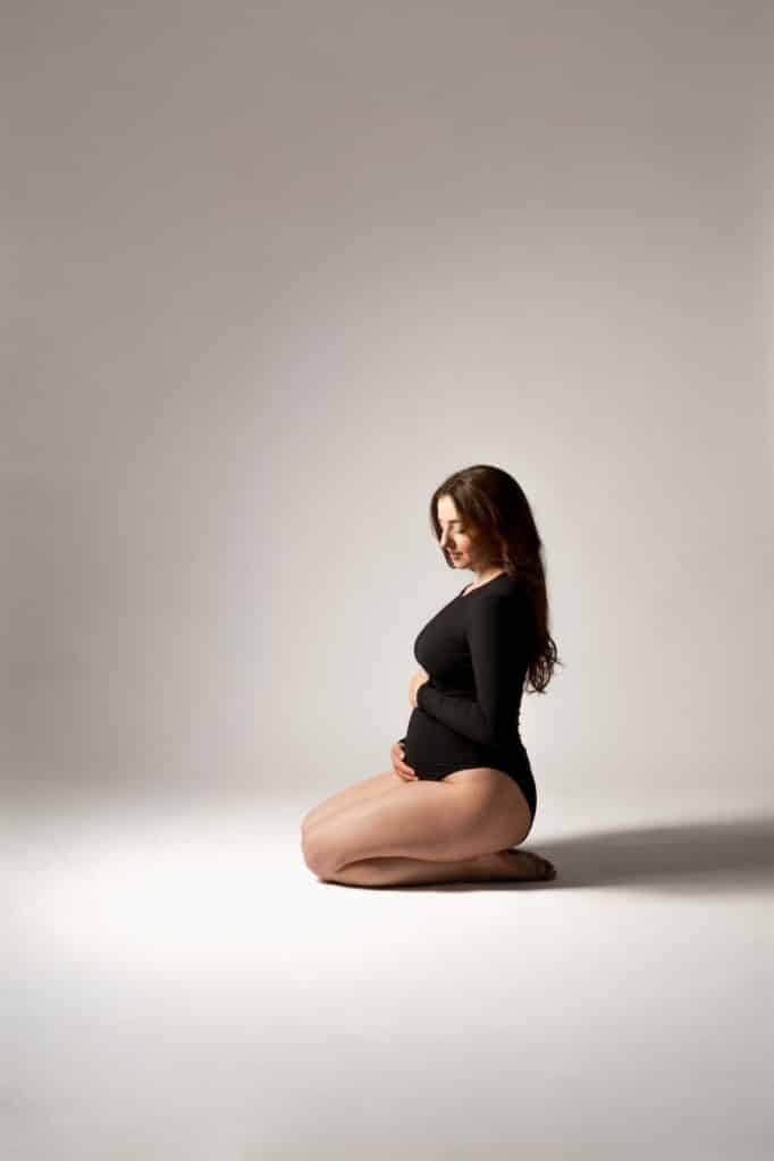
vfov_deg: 39.6
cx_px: 387
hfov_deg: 27.0
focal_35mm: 50
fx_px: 1613
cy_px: 580
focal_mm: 50
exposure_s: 1/200
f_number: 13
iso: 100
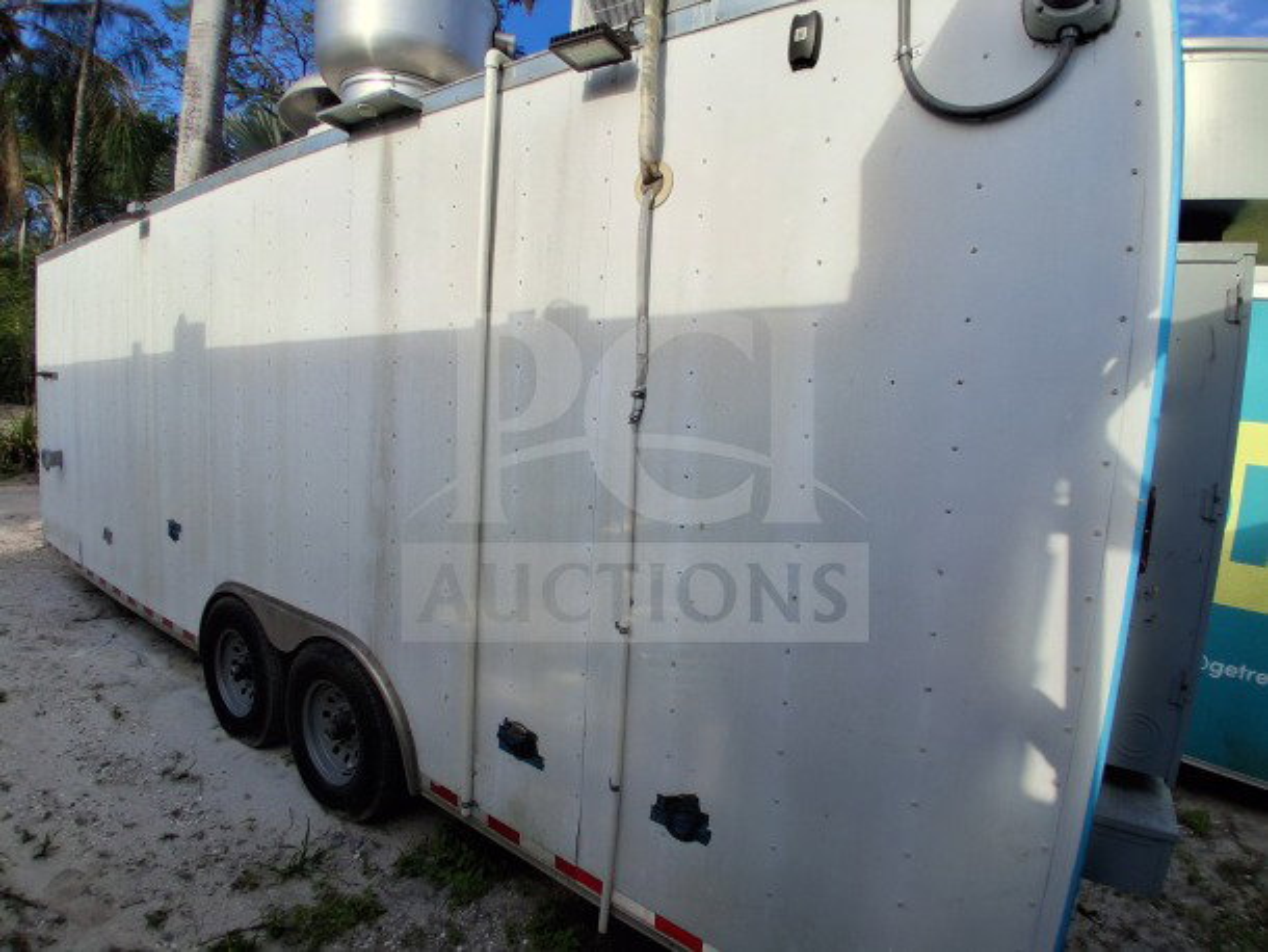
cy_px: 476
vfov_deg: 74.8
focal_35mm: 17
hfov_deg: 91.0
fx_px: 623
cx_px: 634
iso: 50
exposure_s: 1/1099
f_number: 2.2
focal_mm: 1.4
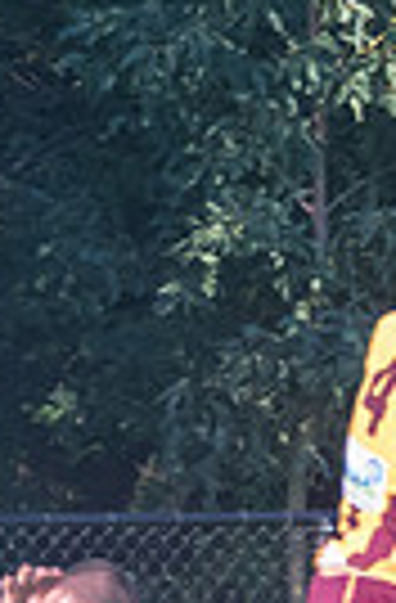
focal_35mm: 2712
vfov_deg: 0.8
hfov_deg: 0.5
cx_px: 537
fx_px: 45215
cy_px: 868
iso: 800
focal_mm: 260
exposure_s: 1/1000
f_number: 7.1
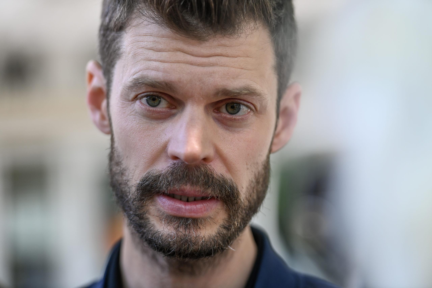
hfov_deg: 12.8
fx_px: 1920
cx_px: 216
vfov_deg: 8.6
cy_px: 144
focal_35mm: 160
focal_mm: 160
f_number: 2.8
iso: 320
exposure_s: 1/640
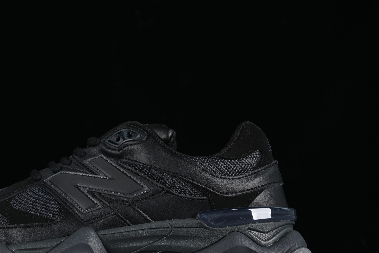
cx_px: 113
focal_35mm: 108
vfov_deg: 12.7
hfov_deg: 18.8
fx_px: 1137
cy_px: 169
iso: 160
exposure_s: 1/50
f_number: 6.3
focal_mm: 50
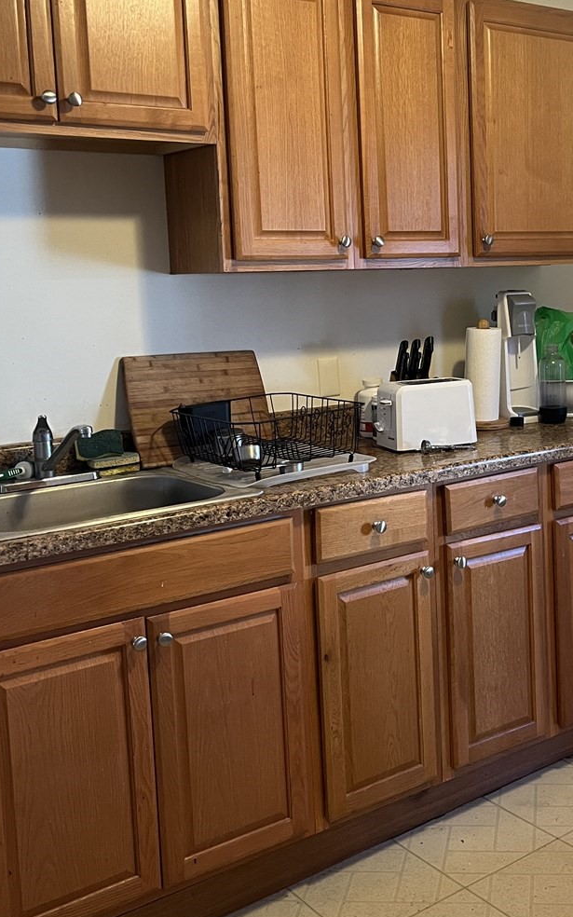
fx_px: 1074
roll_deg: +2.0
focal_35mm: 43
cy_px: 372
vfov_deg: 46.0
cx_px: 454
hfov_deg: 29.2
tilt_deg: -6.2
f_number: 1.6
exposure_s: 1/60
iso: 125
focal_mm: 5.1
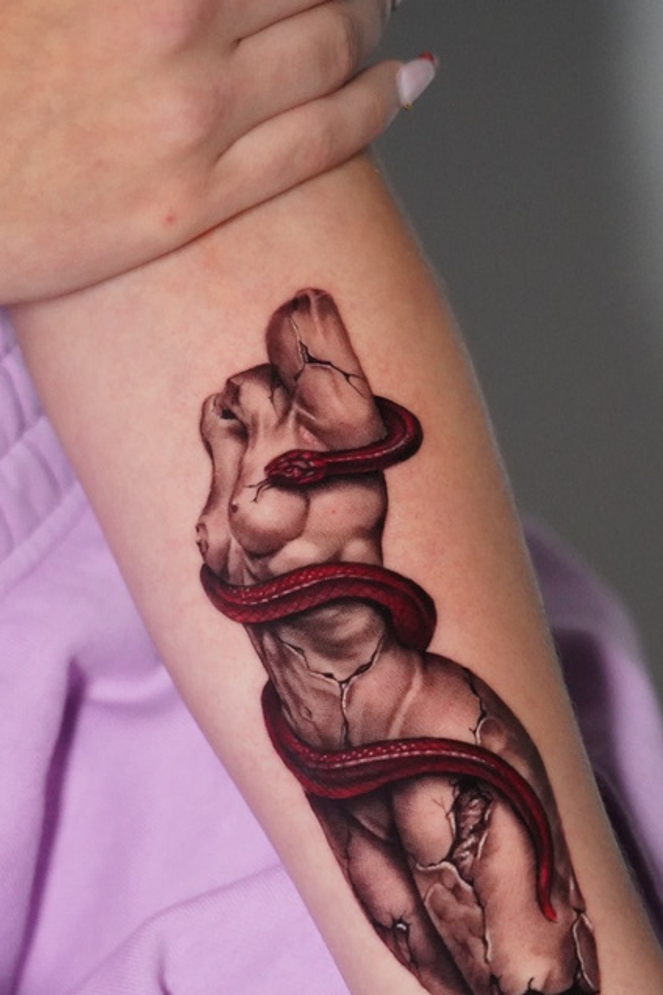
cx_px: 404
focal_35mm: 132
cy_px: 645
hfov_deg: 10.4
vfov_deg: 15.5
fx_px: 3646
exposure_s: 1/100
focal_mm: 84
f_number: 4
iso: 12800
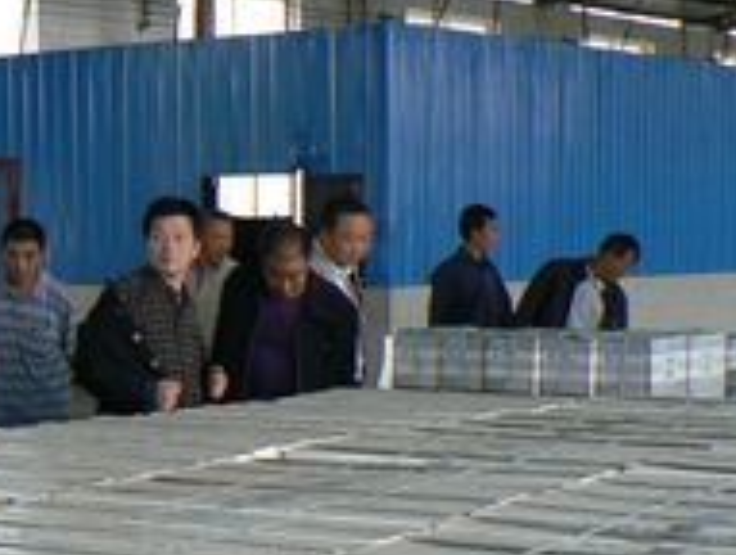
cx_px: -200
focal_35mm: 94
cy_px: 372
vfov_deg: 15.7
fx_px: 2002
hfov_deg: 19.3
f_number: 2.8
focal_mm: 6
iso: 125
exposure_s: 1/30
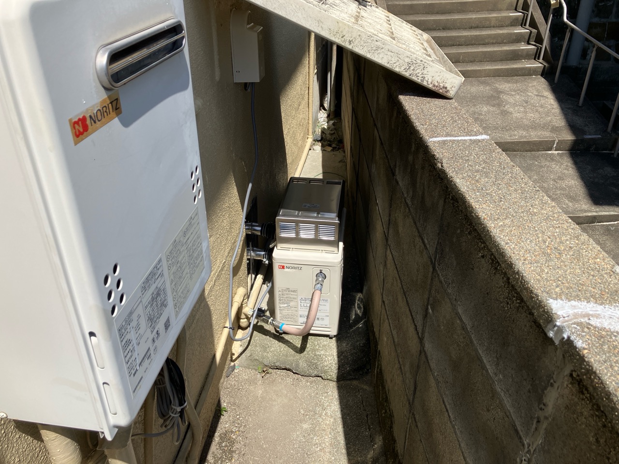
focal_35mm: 28
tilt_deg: -31.5
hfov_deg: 63.4
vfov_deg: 49.7
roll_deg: +1.6
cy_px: 232
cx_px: 310
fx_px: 501
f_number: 1.8
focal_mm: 3.99
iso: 32
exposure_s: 1/2208
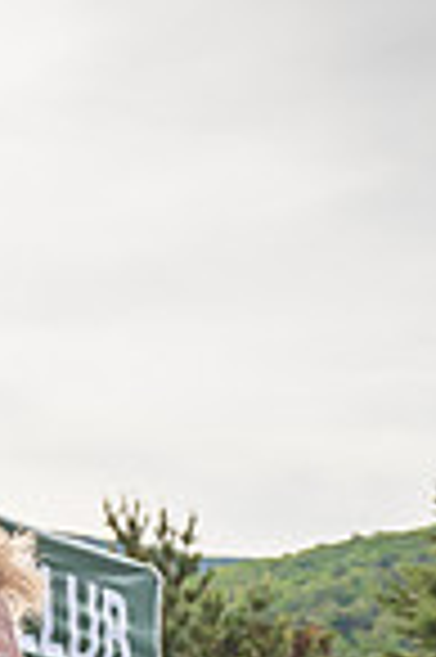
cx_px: -891
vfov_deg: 17.8
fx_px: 2021
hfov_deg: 9.5
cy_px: 719
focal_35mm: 111
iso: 400
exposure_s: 1/3200
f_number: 5.6
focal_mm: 24
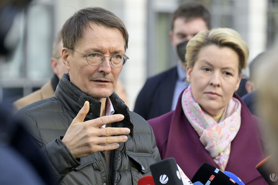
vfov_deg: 4.6
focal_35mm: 300
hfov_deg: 6.9
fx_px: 2315
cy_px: 92
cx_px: 139
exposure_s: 1/400
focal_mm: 300
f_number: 7.1
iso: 2000
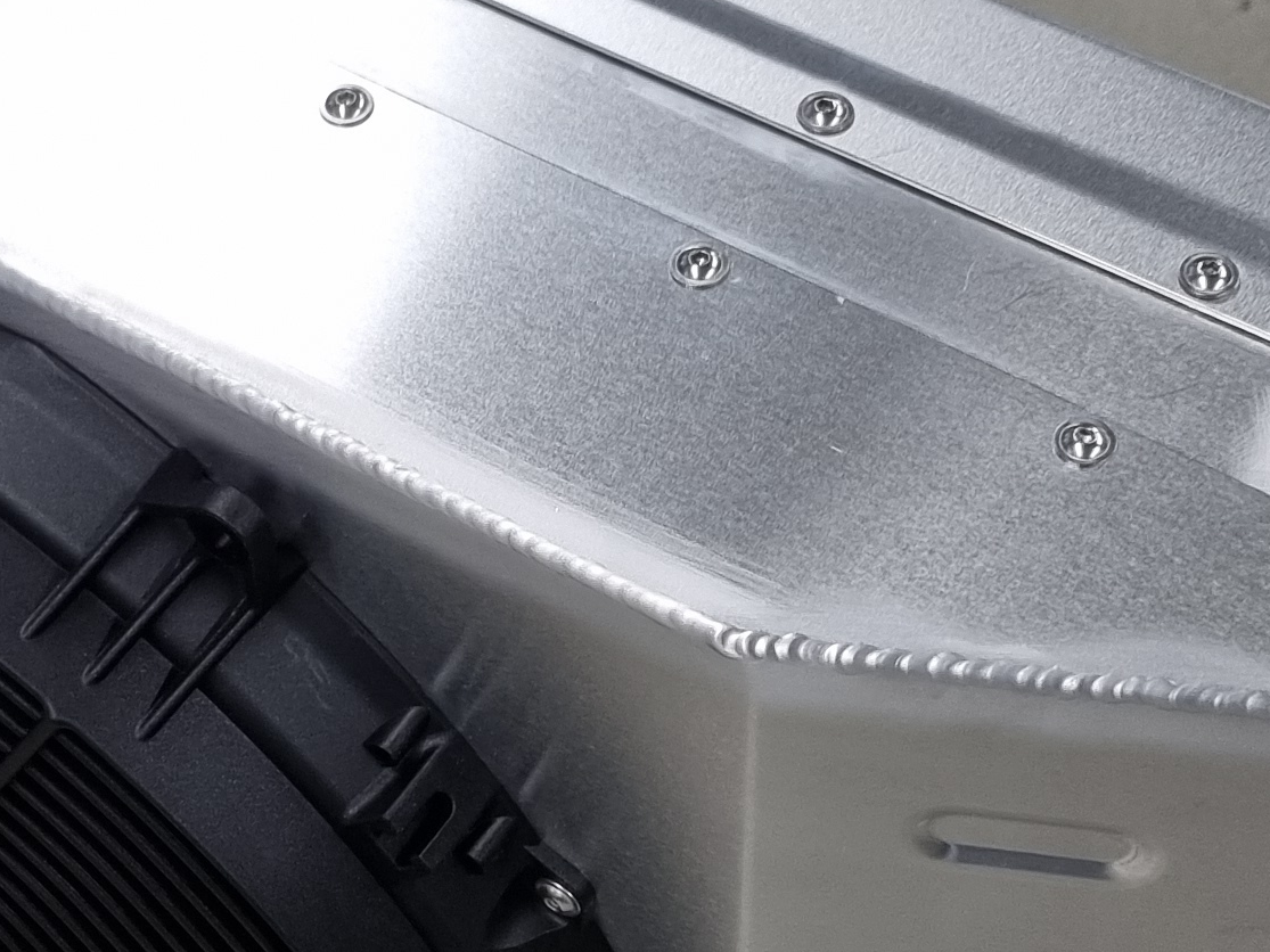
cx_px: 336
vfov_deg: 15.7
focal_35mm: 94
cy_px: 708
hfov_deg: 20.7
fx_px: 3448
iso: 125
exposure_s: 1/100
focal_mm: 5.4
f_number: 1.8
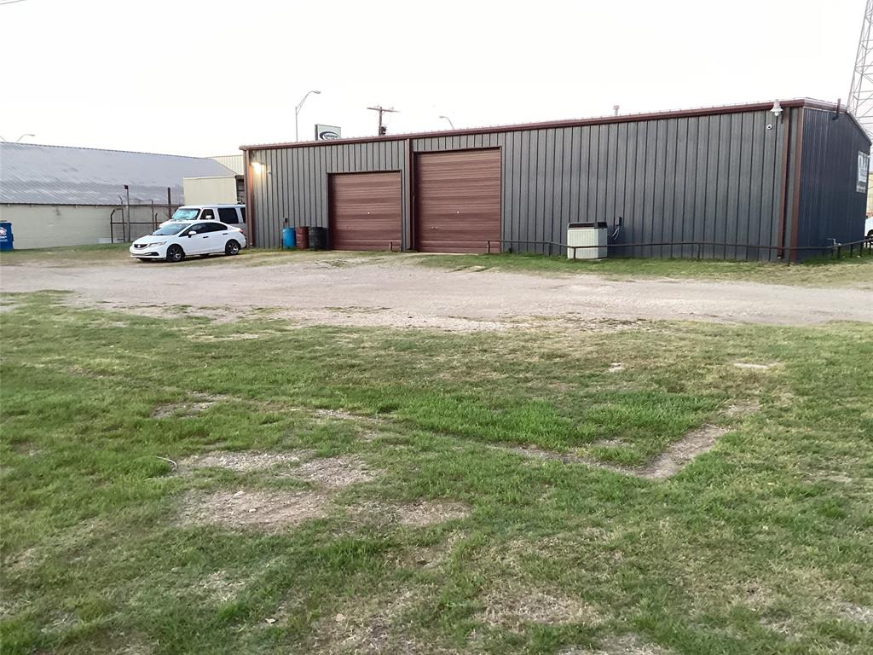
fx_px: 782
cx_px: 436
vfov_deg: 45.4
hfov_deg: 58.4
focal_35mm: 31
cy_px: 328
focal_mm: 3.3
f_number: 2.4
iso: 160
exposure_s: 1/60
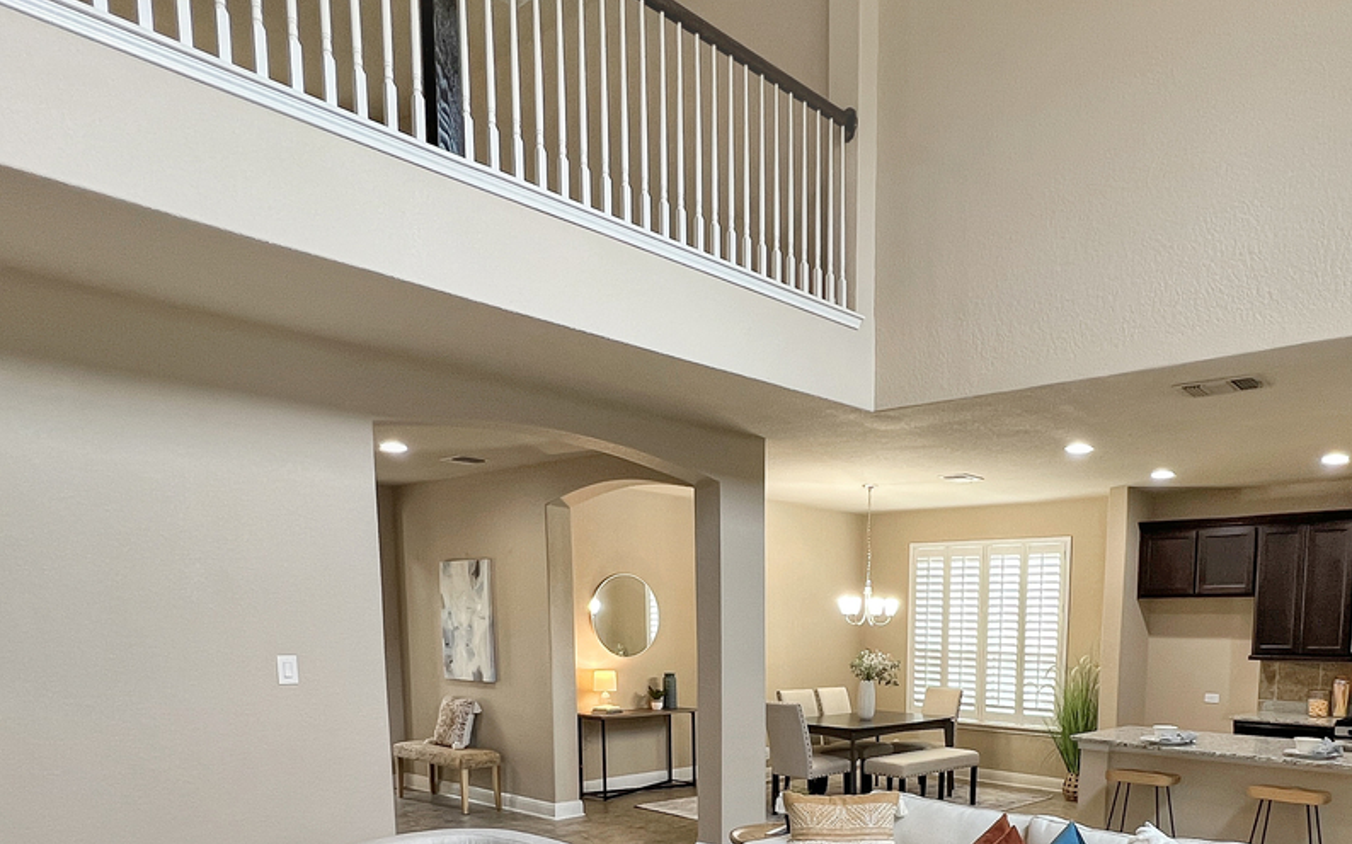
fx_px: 921
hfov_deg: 71.0
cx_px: 870
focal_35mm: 25
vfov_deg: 44.7
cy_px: 761
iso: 125
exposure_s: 1/60
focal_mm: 1.57
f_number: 1.8
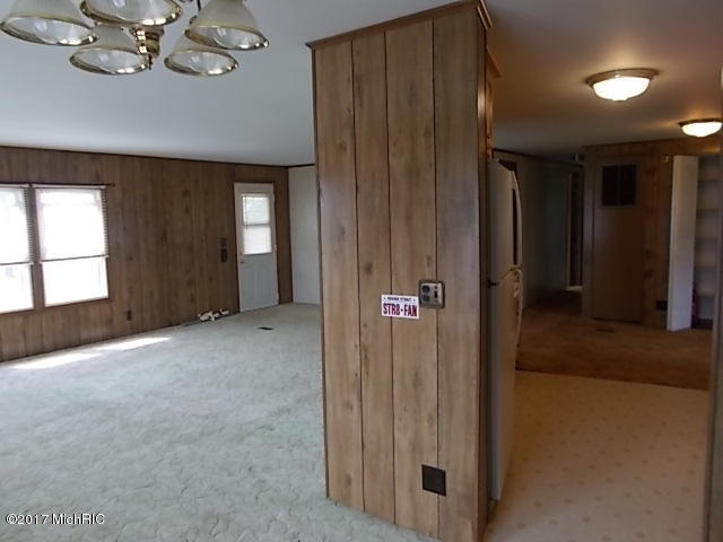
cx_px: 362
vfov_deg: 53.1
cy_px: 271
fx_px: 543
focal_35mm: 26
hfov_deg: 67.3
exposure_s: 1/30
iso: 80
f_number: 3.2
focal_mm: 4.6
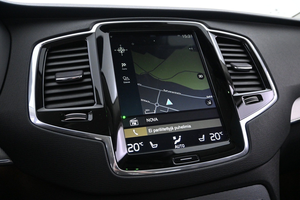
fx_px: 256
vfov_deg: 42.6
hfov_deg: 60.7
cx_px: 150
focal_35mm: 31
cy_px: 100
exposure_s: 1/30
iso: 3200
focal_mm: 20.5
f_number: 3.8
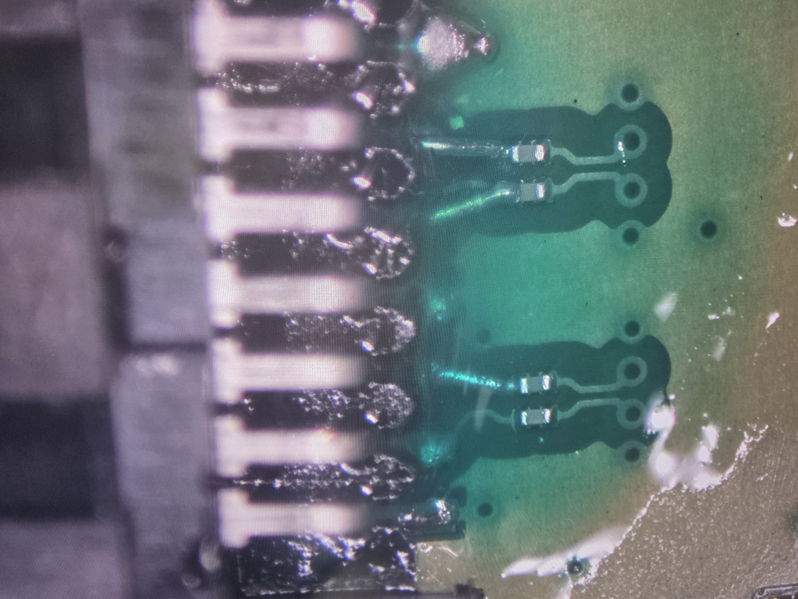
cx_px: 411
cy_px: 254
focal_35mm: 27
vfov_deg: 51.2
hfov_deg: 65.3
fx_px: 622
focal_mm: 6.3
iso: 320
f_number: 1.7
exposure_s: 1/120
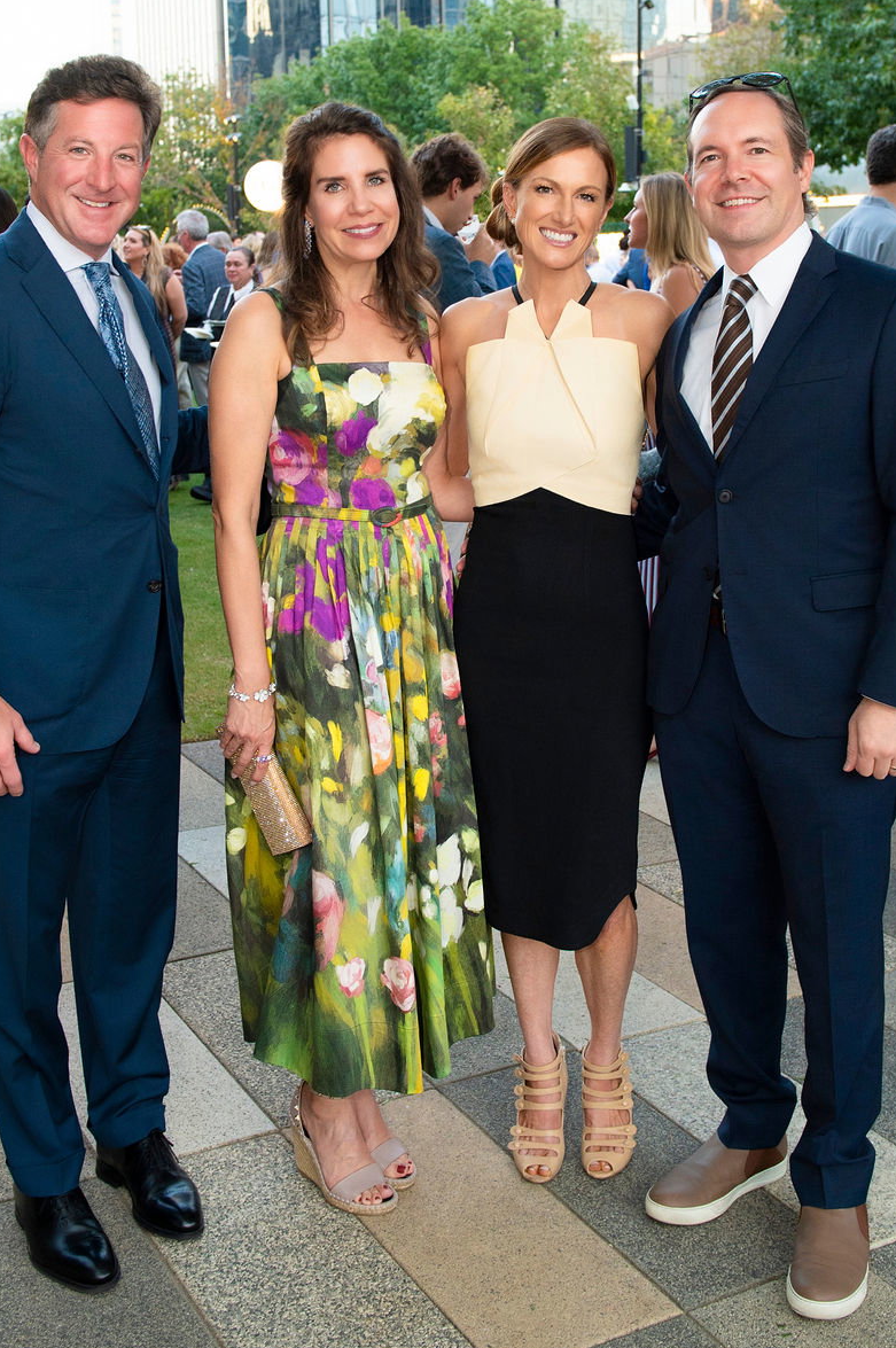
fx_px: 1421
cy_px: 551
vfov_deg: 50.5
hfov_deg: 35.0
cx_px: 435
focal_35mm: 38
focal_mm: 29
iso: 1000
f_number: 5
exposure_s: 1/200
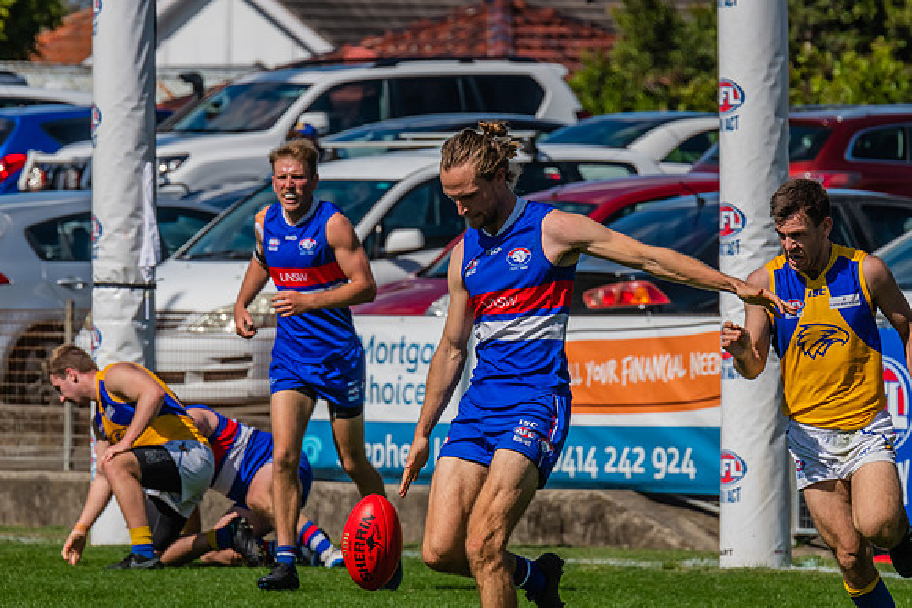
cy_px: 281
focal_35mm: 501
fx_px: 12684
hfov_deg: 4.1
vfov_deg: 2.7
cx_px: 432
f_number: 13
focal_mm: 420
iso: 800
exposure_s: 1/1600
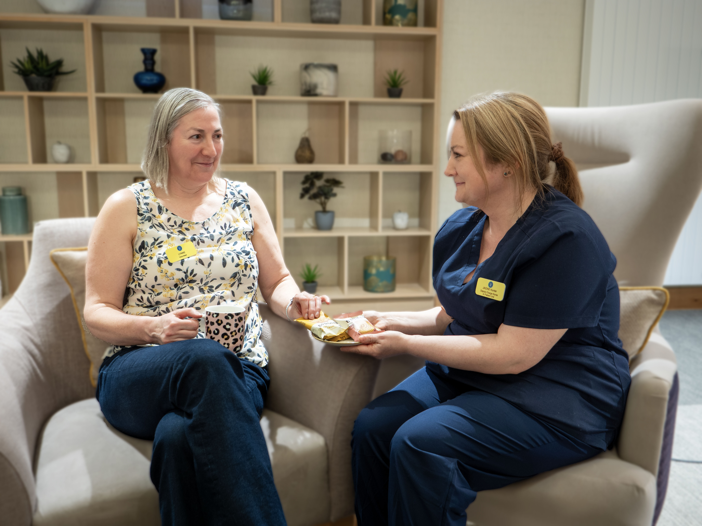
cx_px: 351
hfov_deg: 56.8
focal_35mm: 32
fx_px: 649
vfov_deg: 44.2
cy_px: 263
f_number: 3.1
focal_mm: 16
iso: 200
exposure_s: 1/5
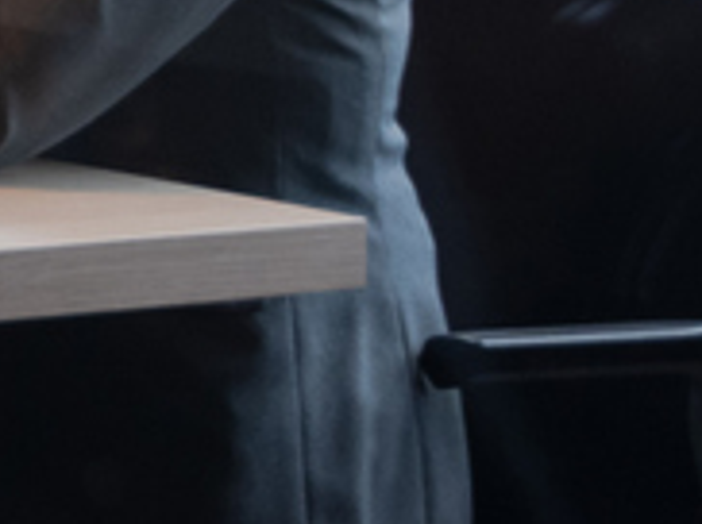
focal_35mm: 219
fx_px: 4435
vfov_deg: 6.6
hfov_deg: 7.6
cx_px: -1578
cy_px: -389
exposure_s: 1/320
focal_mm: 33
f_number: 3.2
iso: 800
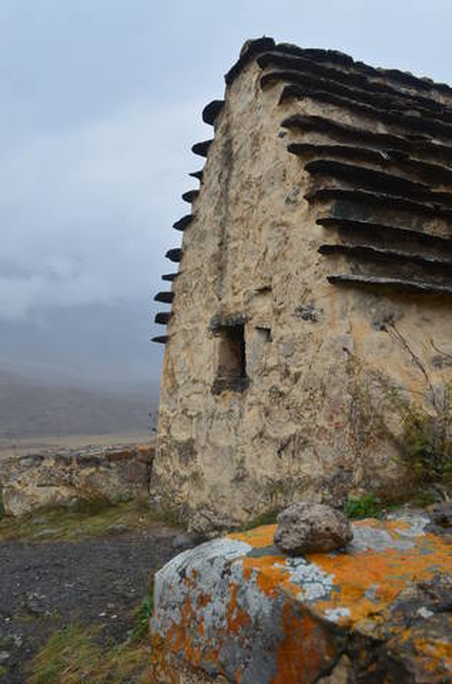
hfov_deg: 39.7
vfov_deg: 57.4
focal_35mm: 33
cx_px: 226
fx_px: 626
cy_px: 342
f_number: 9
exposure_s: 1/125
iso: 400
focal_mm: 22
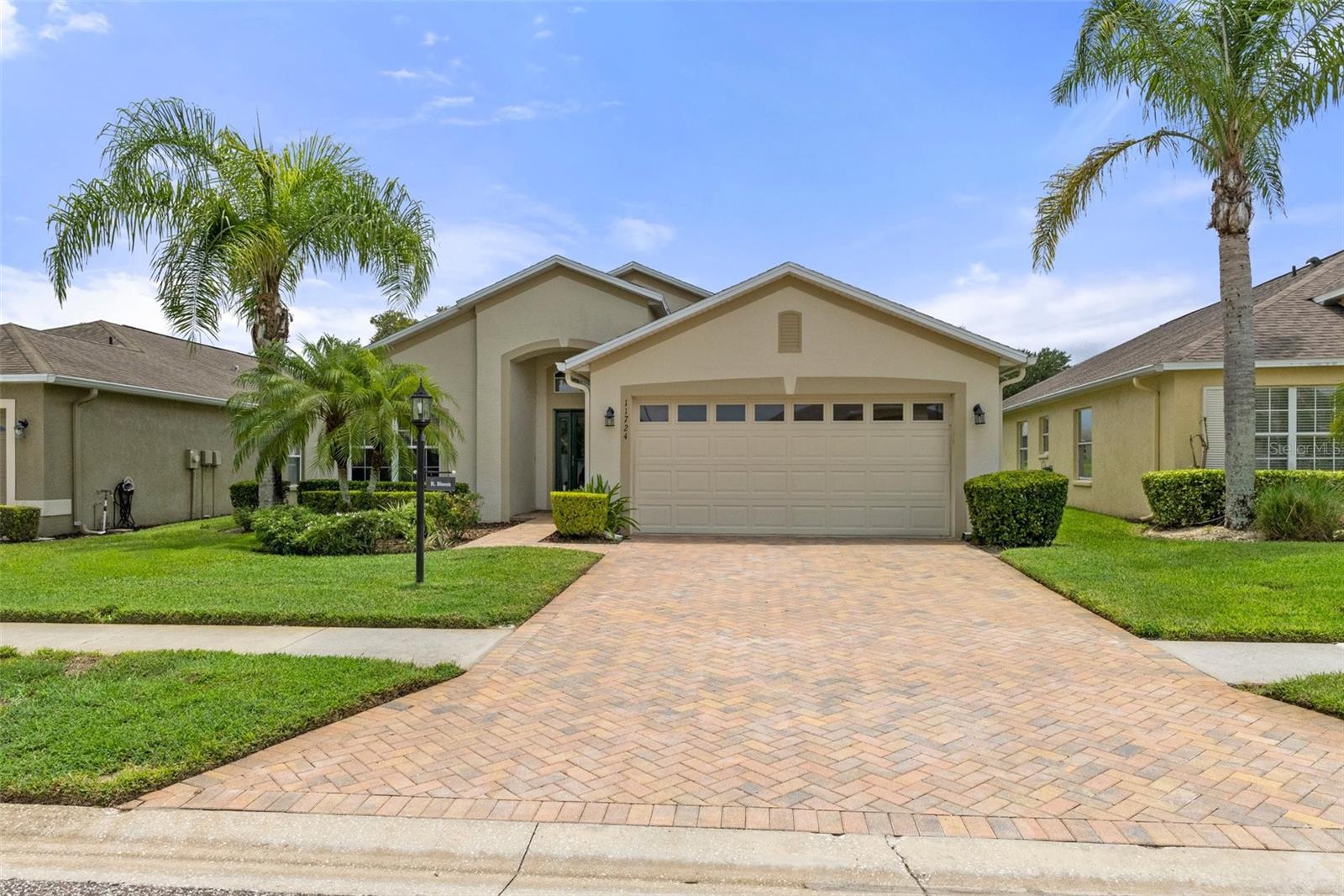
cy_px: 448
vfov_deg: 56.1
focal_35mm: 22
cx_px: 672
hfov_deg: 77.3
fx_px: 840
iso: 640
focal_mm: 15
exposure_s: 1/1000
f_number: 8
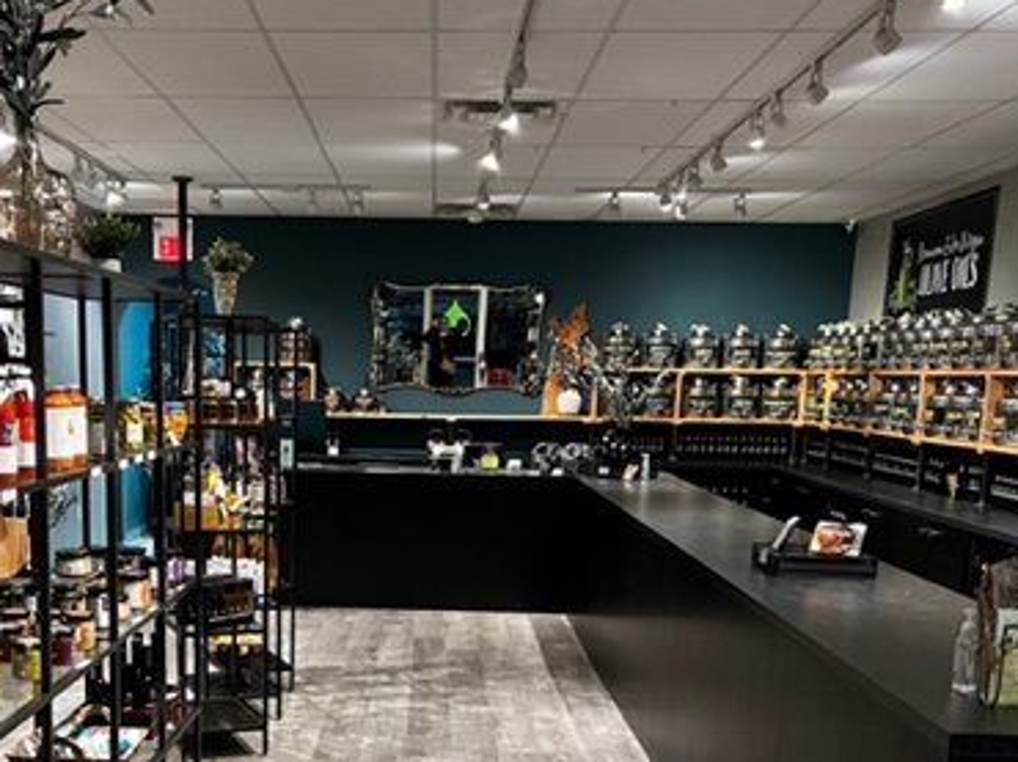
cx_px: 333
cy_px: 624
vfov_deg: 31.2
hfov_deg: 41.5
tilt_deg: -8.4
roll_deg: -2.4
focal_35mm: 45
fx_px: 1323
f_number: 1.5
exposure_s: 1/60
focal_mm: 5.7
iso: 500
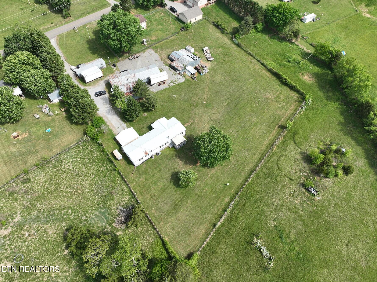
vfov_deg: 56.8
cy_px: 141
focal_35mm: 24
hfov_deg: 71.6
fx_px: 261
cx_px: 188
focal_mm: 12.29
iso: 140
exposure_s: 1/1250
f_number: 2.8
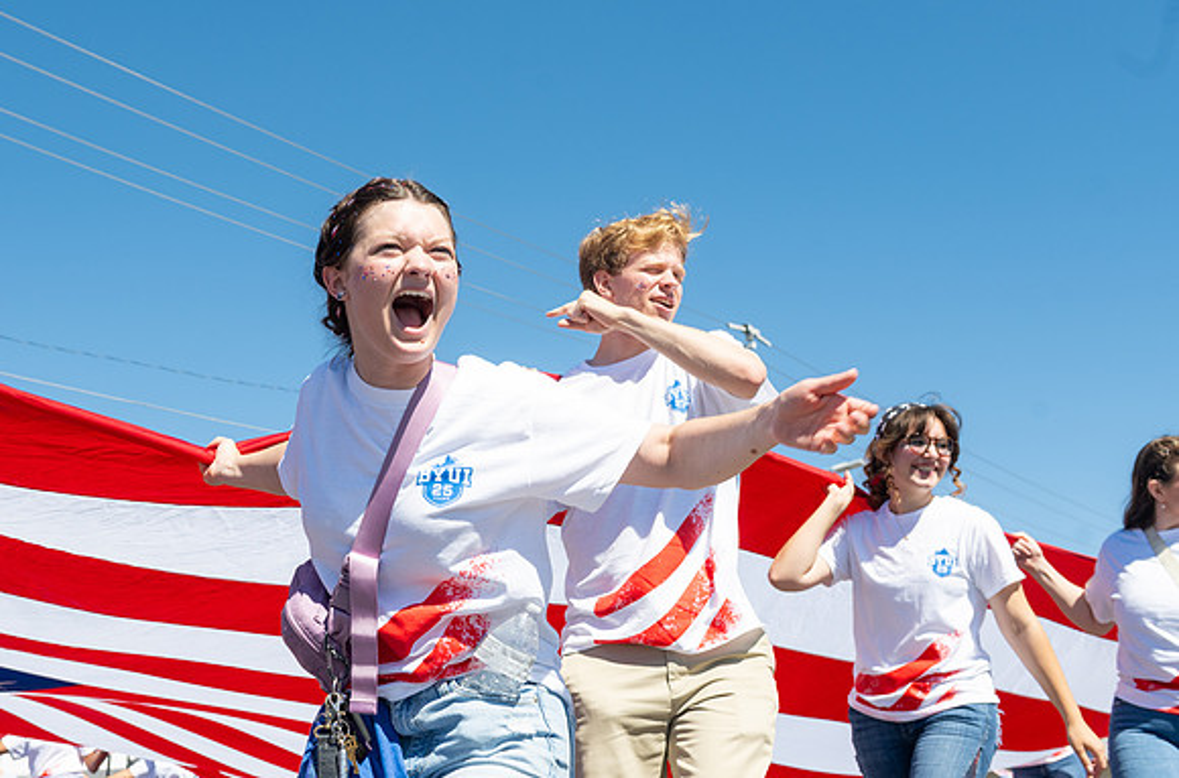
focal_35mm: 49
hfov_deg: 40.0
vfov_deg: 27.2
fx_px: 1605
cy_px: 452
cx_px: 421
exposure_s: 1/500
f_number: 5.6
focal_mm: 35
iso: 100
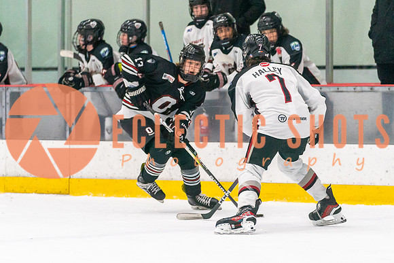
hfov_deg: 6.0
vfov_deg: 4.0
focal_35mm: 342
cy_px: 191
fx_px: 3743
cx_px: 188
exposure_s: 1/1250
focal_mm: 181
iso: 3200
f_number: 2.8
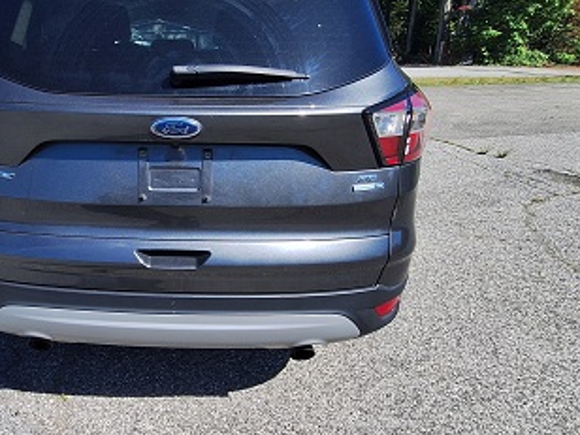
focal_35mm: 27
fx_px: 452
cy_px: 201
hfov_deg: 61.6
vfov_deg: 51.3
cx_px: 145
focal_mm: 1.74
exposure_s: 1/908
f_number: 2.2
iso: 40
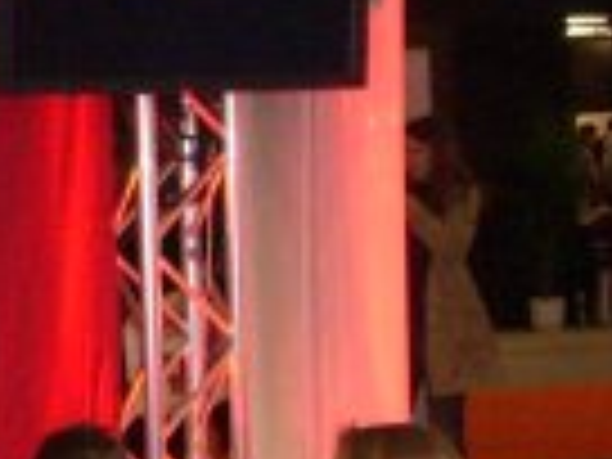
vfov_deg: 13.5
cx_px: -207
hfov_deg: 16.9
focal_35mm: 109
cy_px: 396
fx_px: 1927
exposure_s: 1/60
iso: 400
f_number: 2.8
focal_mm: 6.2
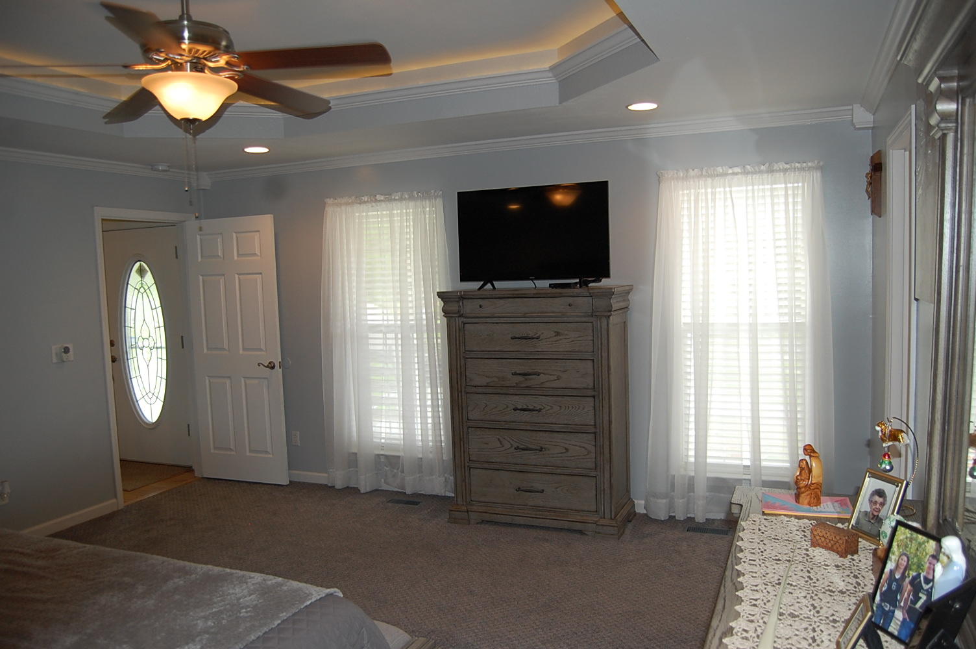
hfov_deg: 67.4
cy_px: 324
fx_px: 731
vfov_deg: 47.8
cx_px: 488
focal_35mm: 27
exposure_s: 1/125
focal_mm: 18
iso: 400
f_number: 3.5
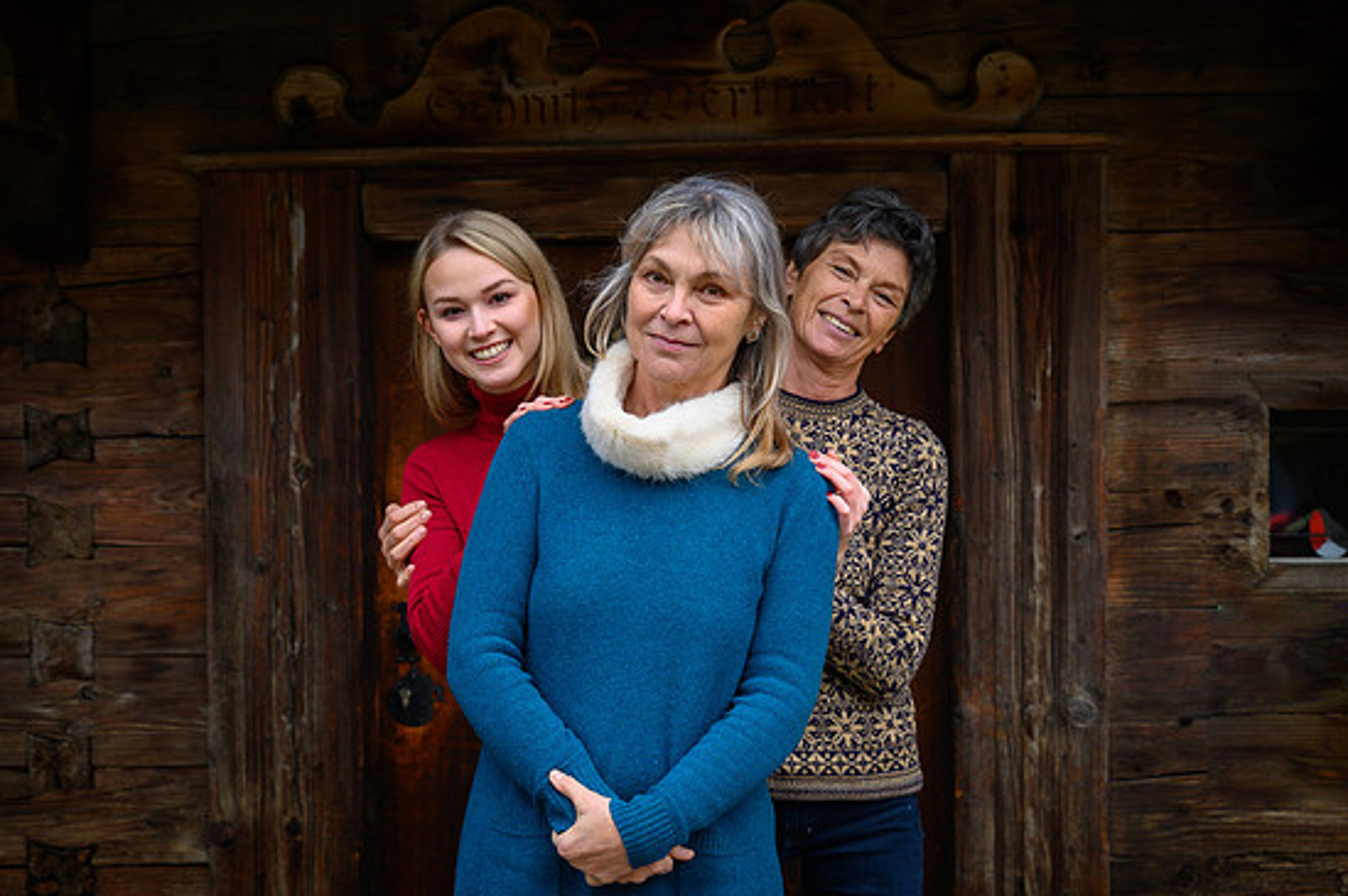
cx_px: 653
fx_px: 2768
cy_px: 466
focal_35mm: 74
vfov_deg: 18.4
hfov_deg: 27.4
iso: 640
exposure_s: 1/400
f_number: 5
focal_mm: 70
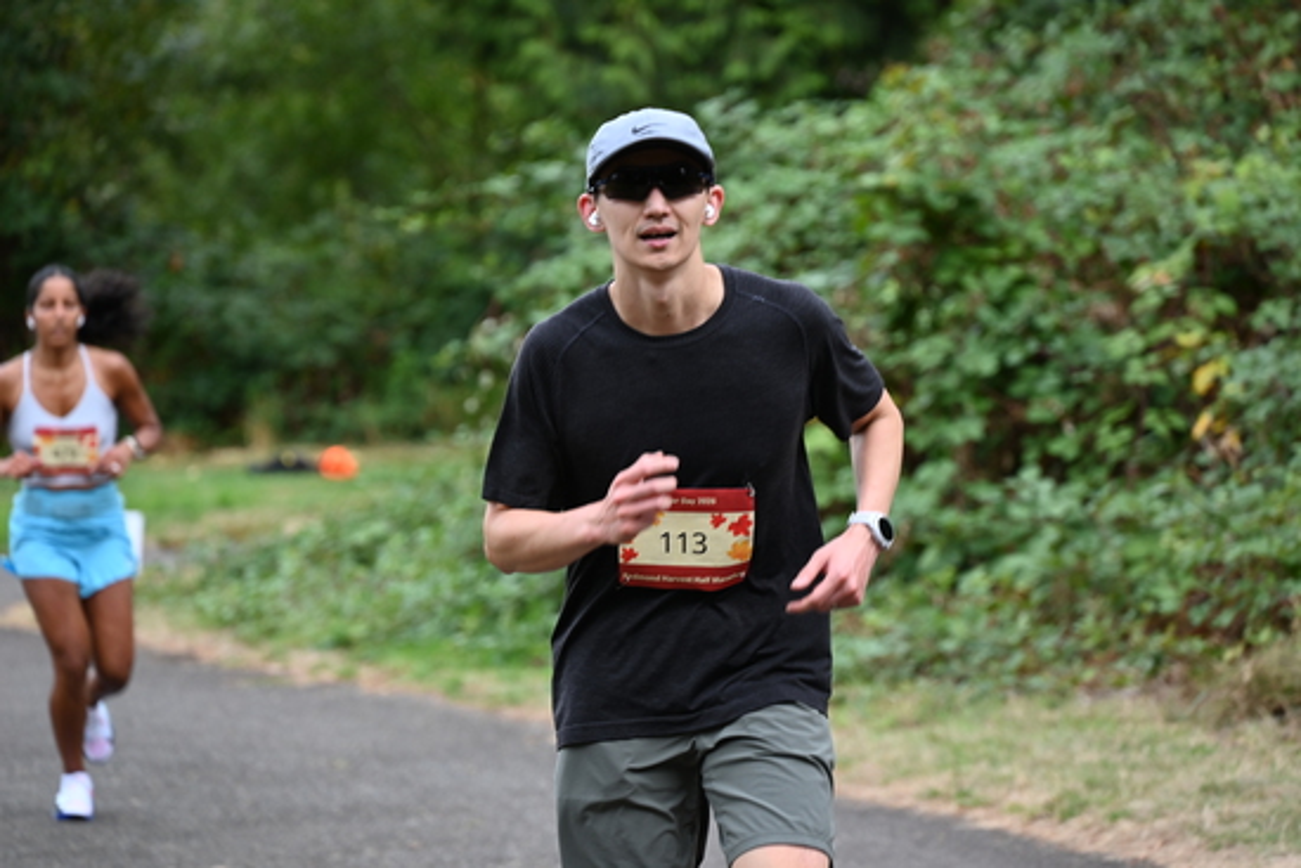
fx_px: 7229
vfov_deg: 6.9
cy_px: 434
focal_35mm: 200
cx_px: 650
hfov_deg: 10.3
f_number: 6.3
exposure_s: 1/250
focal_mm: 200
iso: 560
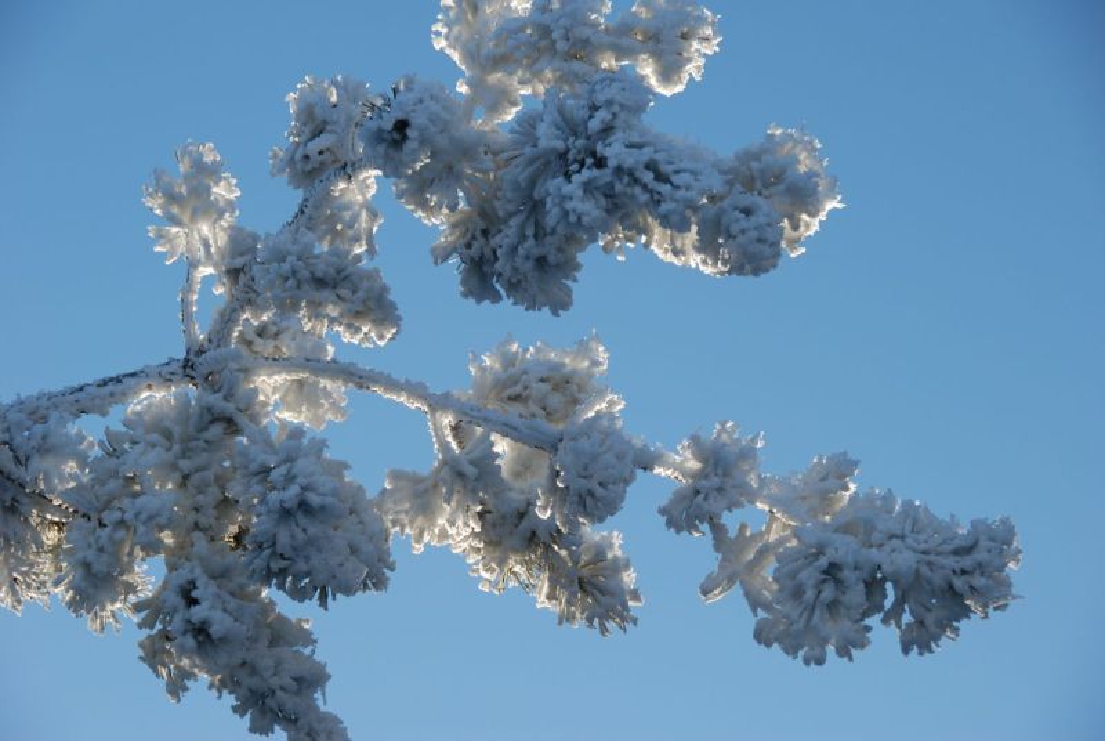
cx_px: 552
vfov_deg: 10.2
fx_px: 4150
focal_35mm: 135
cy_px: 370
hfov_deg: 15.2
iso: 180
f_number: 8
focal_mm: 90
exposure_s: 1/125
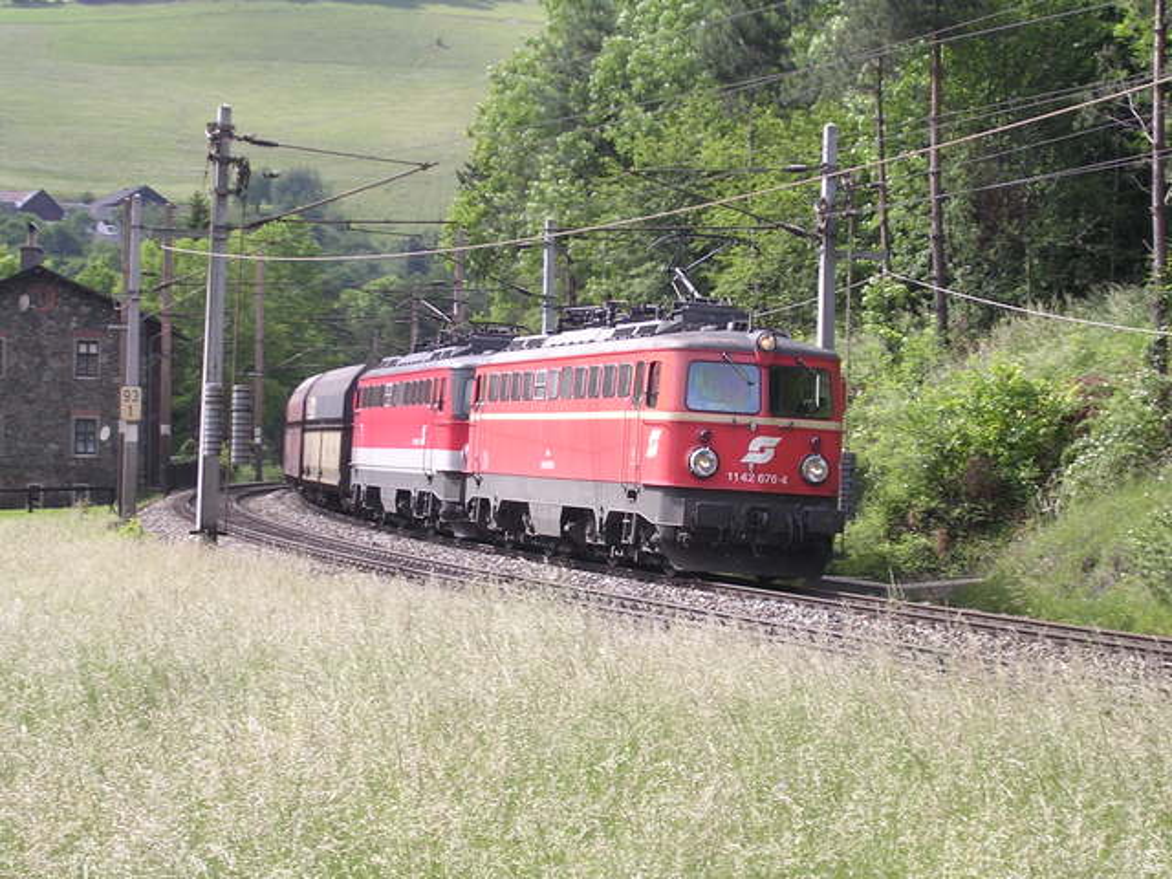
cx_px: 586
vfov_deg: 15.6
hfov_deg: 20.7
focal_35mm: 95
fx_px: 3216
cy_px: 440
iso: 100
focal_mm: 14.5
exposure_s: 1/169
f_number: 4.4
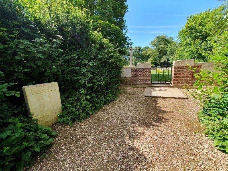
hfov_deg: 106.2
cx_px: 114
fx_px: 86
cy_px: 86
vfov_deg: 89.9
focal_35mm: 13
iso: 50
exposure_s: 1/442
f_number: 2.2
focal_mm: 1.8
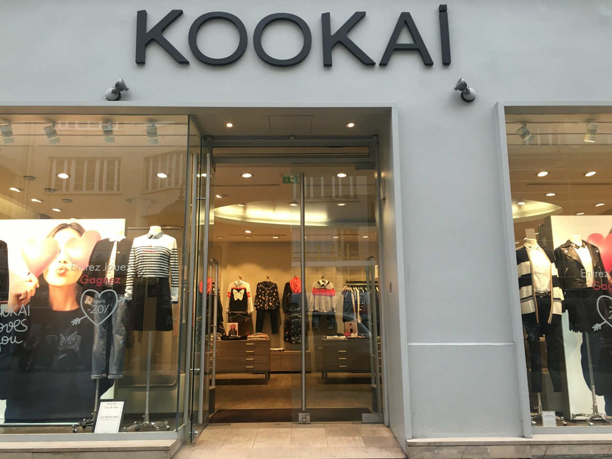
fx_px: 513
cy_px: 230
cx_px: 306
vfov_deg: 48.2
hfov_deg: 61.7
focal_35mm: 29
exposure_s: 1/33
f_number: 2.2
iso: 25
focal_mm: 4.15
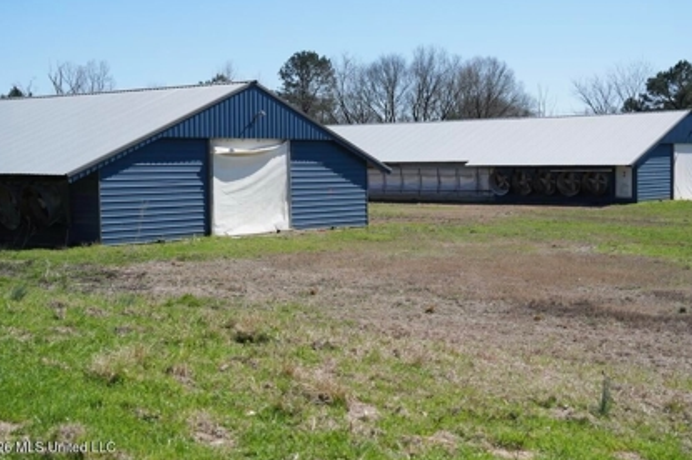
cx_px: 342
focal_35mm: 51
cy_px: 220
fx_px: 980
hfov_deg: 38.9
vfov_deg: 26.4
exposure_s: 1/1250
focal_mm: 47
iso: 200
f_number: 4.5
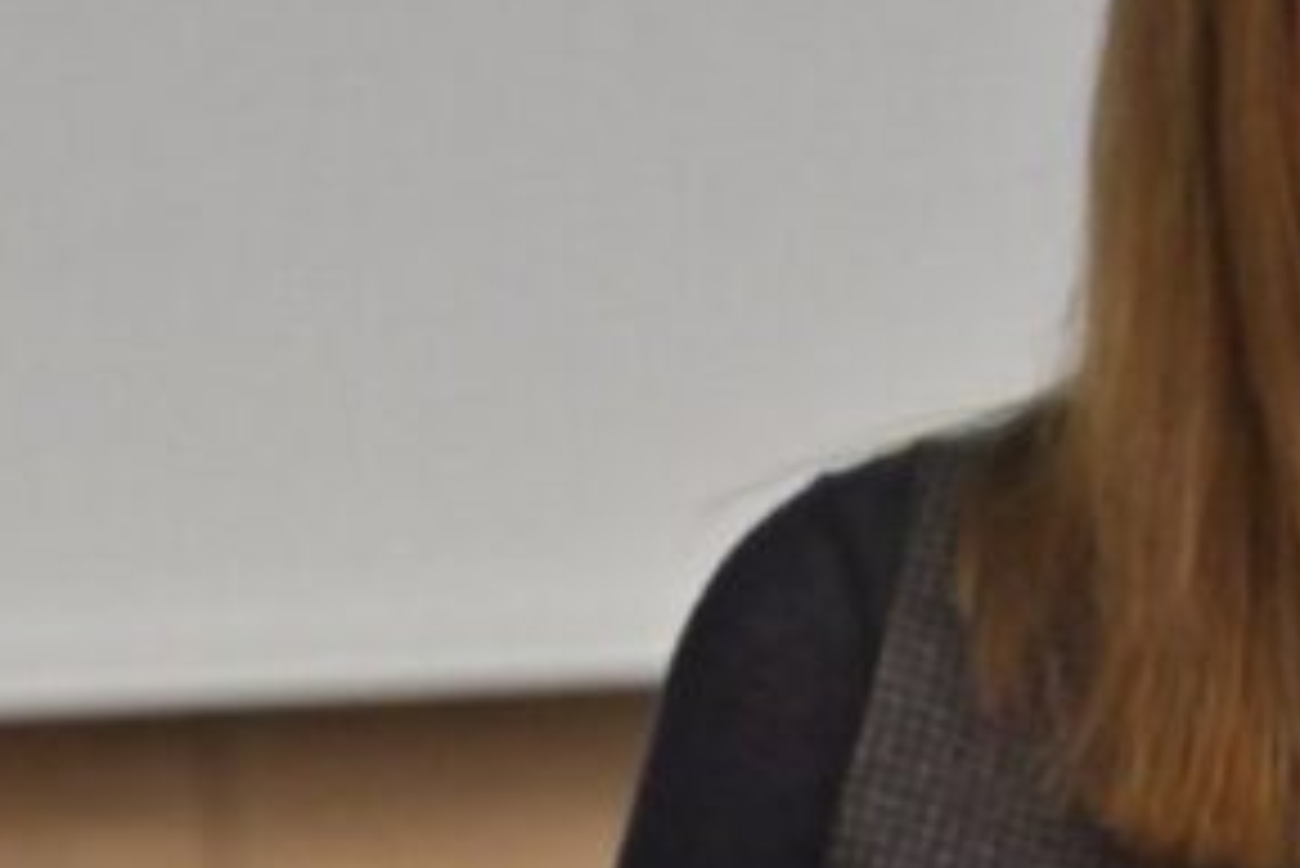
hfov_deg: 2.9
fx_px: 25614
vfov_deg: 1.9
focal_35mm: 709
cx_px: 1030
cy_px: 220
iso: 5600
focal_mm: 200
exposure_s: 1/200
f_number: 6.3
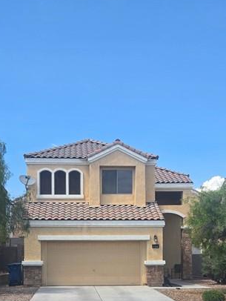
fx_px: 504
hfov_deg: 25.2
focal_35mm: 58
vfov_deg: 31.9
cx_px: 88
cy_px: 262
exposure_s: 1/1445
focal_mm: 5.4
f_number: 1.8
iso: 25
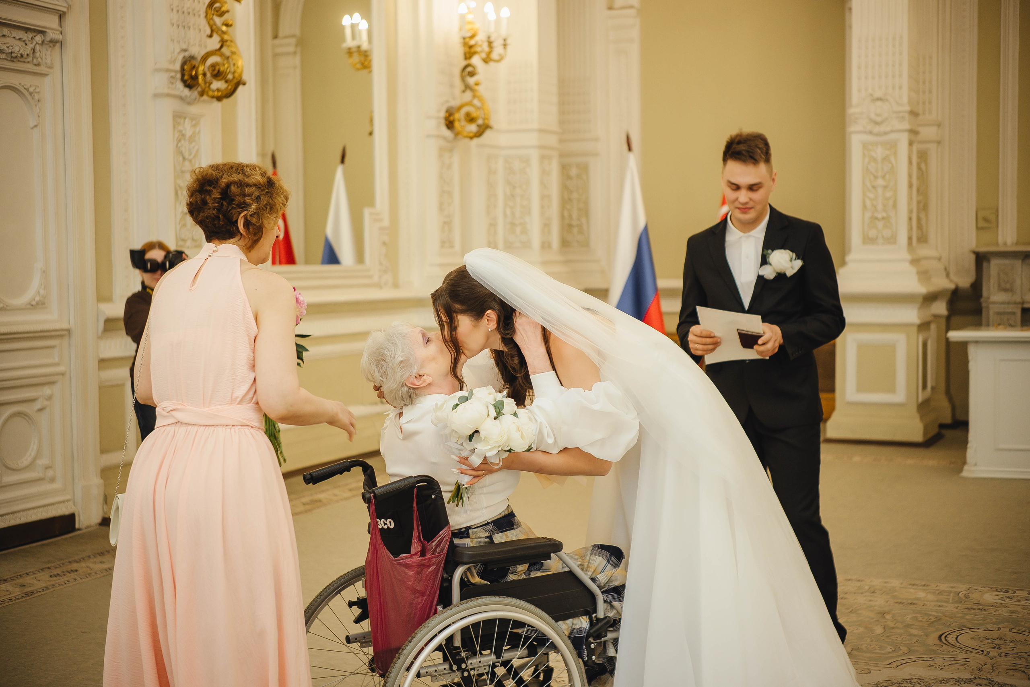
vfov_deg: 25.8
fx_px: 1502
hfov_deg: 37.8
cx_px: 515
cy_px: 344
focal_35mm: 52
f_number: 1.8
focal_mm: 35
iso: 100
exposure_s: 1/100
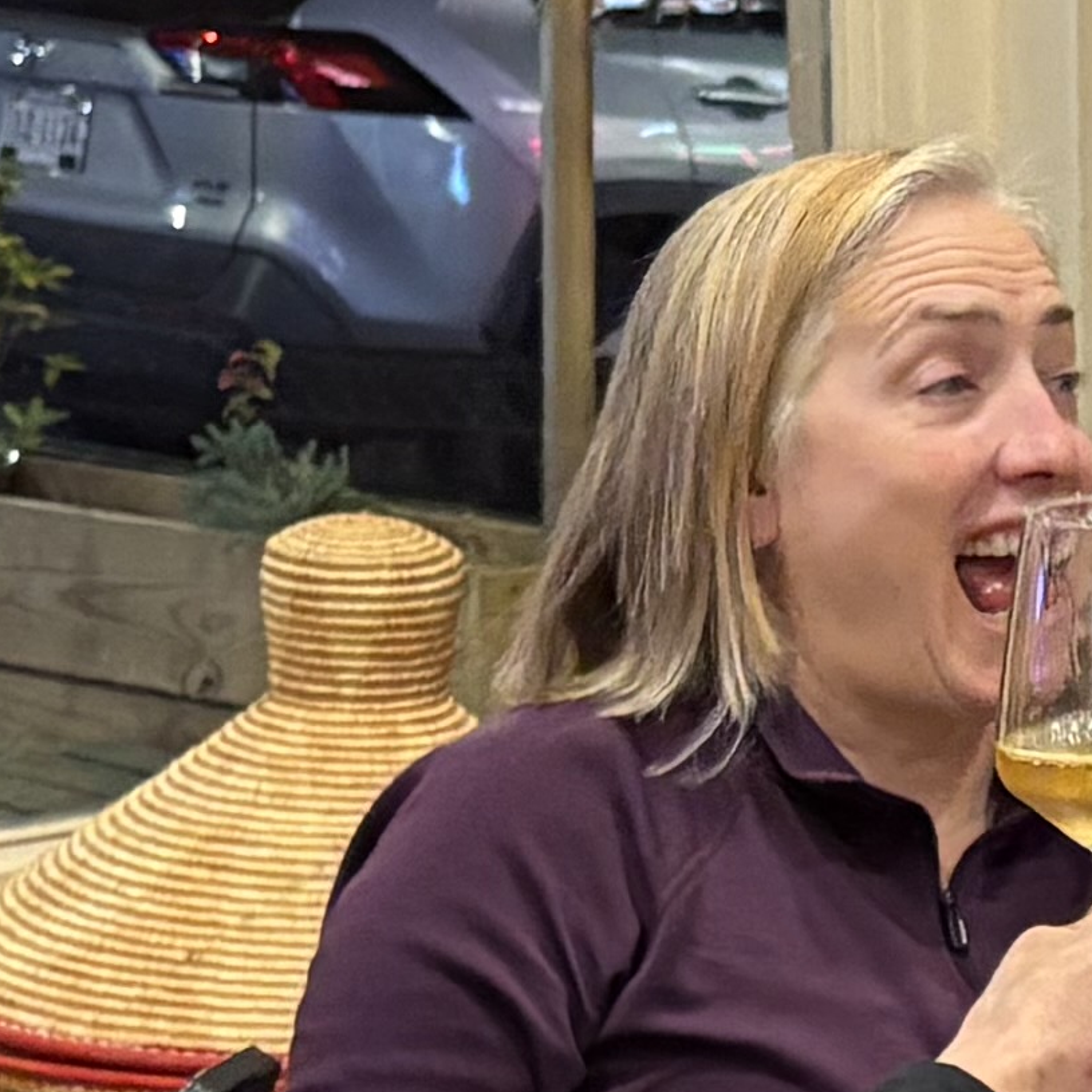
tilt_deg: -12.4
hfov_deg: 10.4
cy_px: 809
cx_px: 1690
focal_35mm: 161
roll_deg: +0.4
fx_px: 5746
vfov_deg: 10.8
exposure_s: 1/40
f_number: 1.6
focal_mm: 5.96
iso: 640
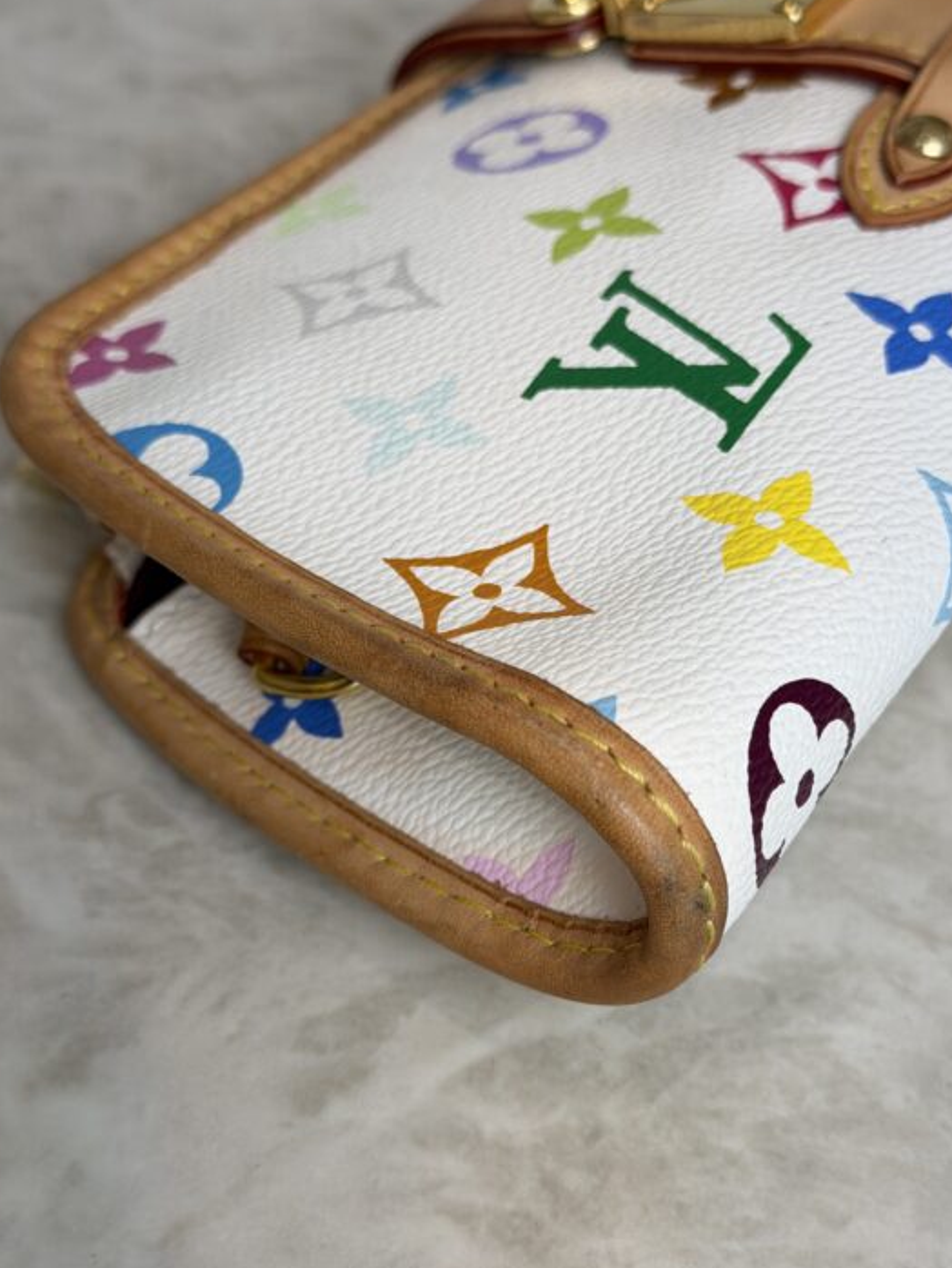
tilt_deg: -42.8
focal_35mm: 55
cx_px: 516
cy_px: 670
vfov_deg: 34.9
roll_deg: -5.6
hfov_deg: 26.6
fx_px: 2016
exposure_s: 1/121
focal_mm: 6.76
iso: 50
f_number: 1.78
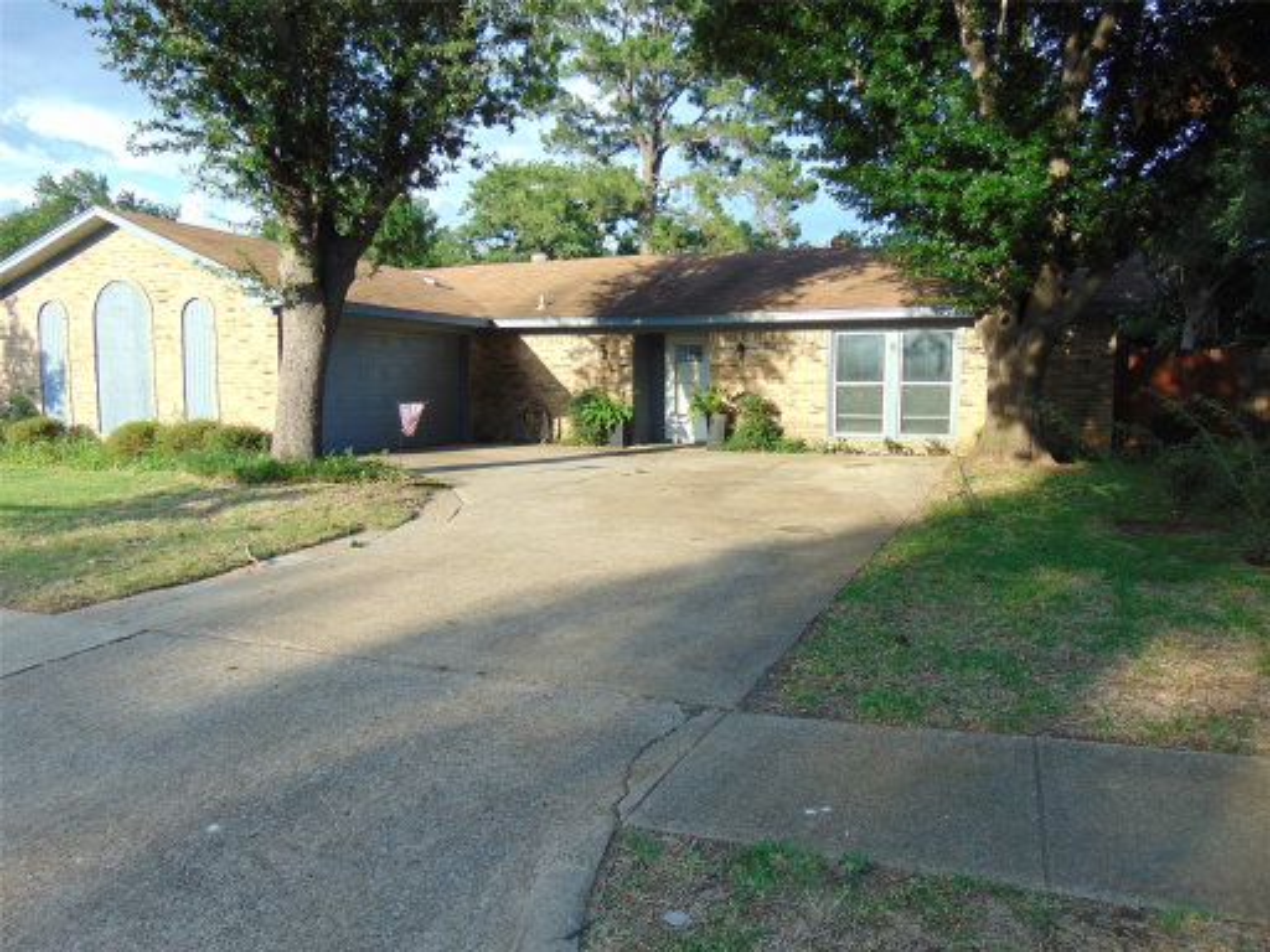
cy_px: 476
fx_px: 917
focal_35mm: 25
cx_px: 635
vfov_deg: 54.9
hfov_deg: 69.4
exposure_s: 1/250
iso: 80
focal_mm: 4.5
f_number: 3
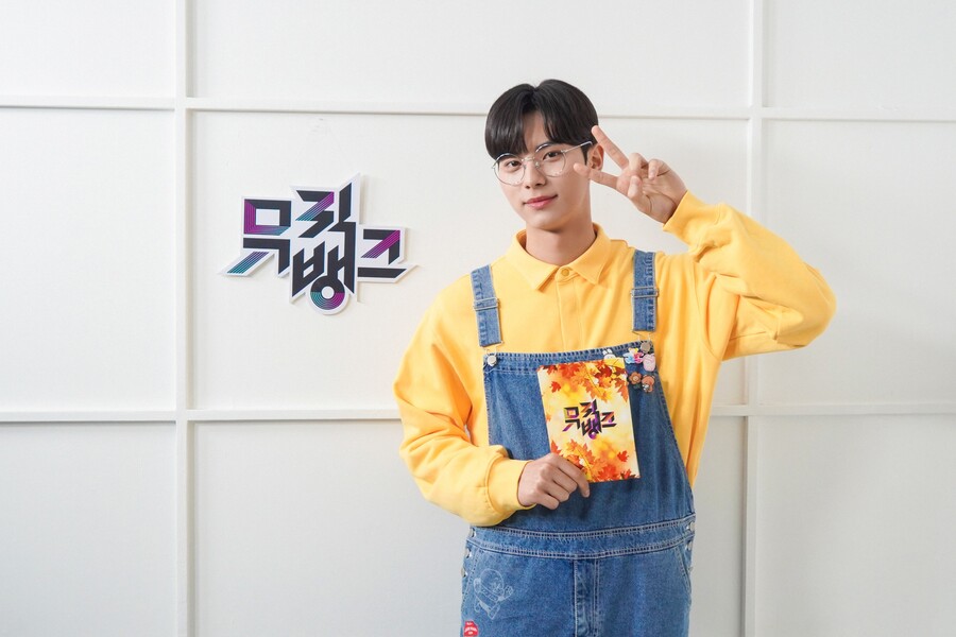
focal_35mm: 36
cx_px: 478
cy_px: 318
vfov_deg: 36.9
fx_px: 956
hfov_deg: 53.1
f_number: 5
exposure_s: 1/160
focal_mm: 24
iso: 1250
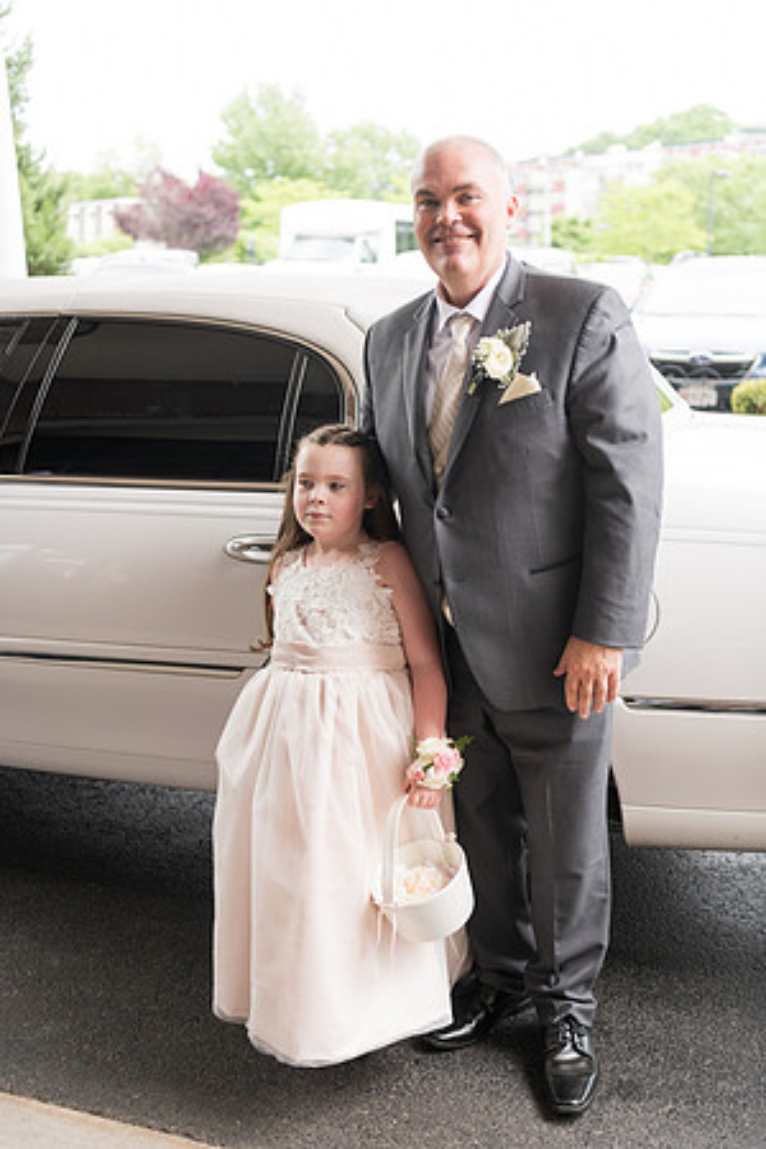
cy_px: 574
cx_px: 383
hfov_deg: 33.4
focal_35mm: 40
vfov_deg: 48.5
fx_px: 1277
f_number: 2.8
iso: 64
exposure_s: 1/125
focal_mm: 40
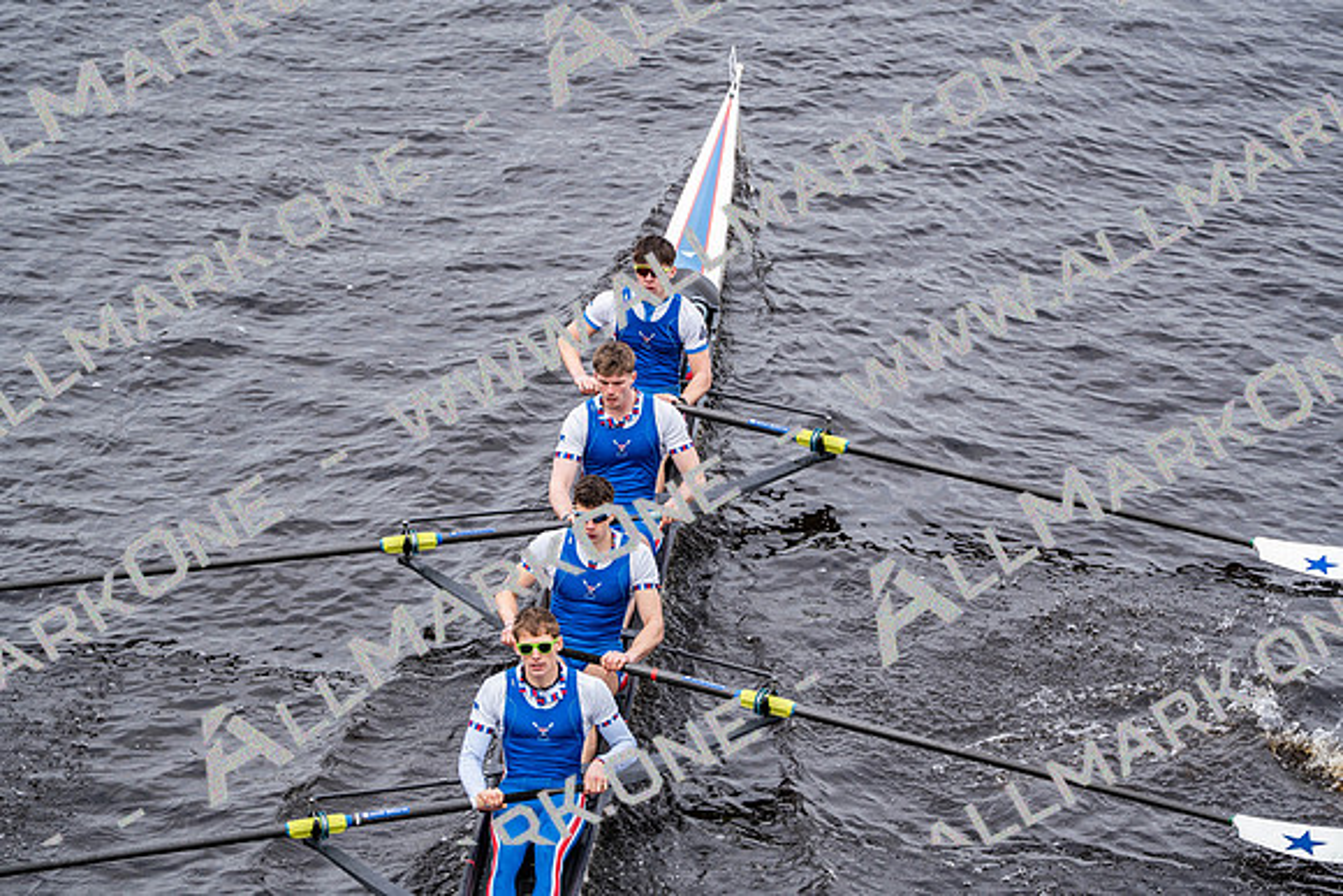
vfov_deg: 6.9
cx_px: 672
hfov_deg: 10.3
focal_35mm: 200
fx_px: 7463
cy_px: 448
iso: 320
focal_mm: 200
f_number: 2.8
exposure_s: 1/2000
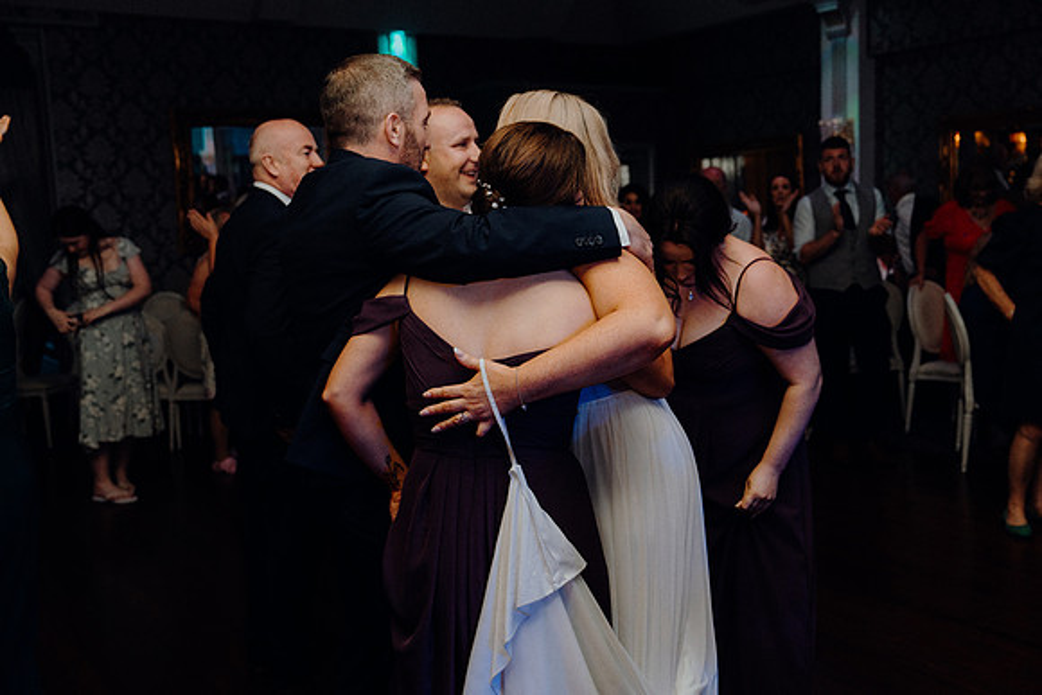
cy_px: 348
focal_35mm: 38
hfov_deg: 50.7
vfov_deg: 35.1
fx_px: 1100
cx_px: 521
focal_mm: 38
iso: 2500
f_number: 3.5
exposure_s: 1/160
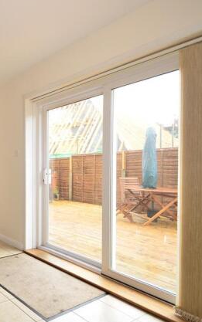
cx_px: -7
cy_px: 155
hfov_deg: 42.8
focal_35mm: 24
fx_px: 211
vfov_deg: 74.7
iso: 200
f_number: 4
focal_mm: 10
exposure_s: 1/10
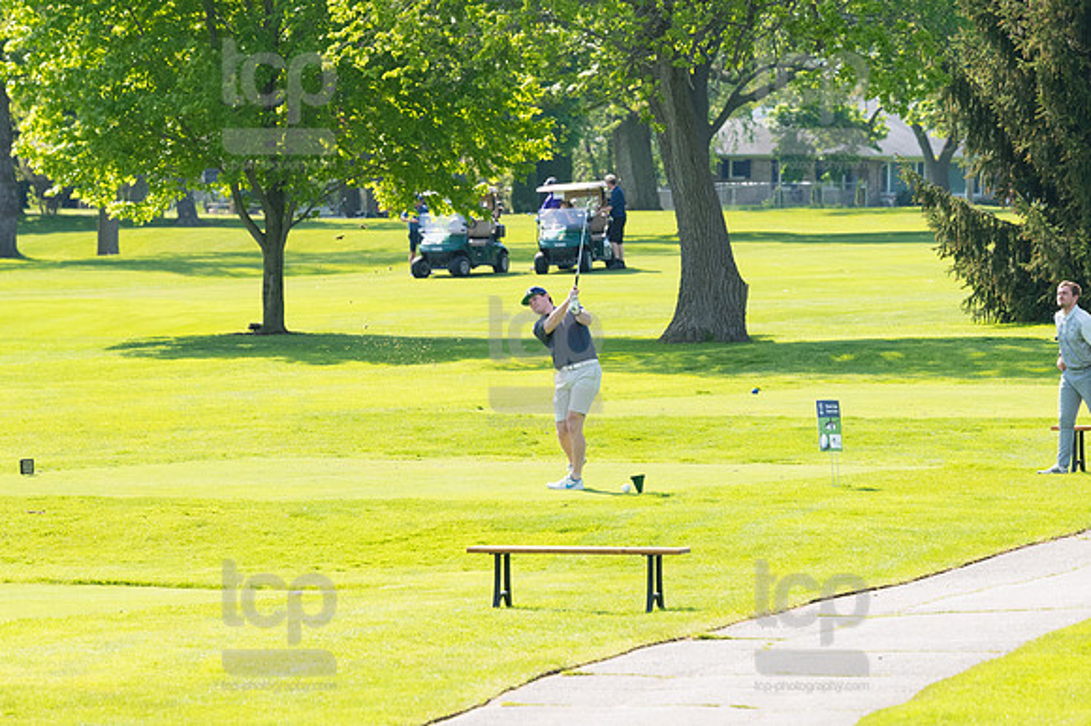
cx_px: 546
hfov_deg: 6.9
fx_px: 9086
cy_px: 363
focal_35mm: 300
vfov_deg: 4.6
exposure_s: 1/1600
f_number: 5.6
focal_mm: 200
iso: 1000
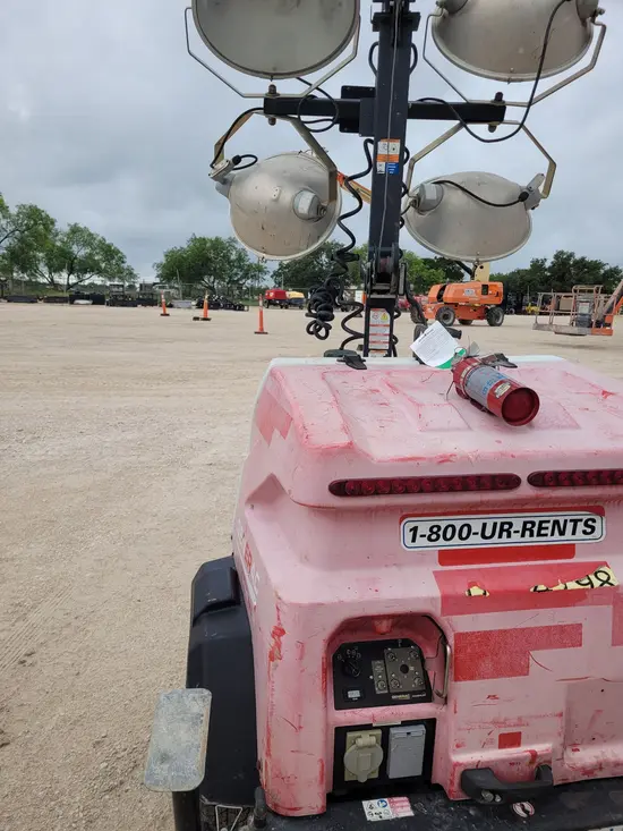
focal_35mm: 26
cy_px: 416
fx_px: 624
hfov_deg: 53.1
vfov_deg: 67.3
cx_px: 312
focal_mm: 5.4
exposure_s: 1/950
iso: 40
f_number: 1.8
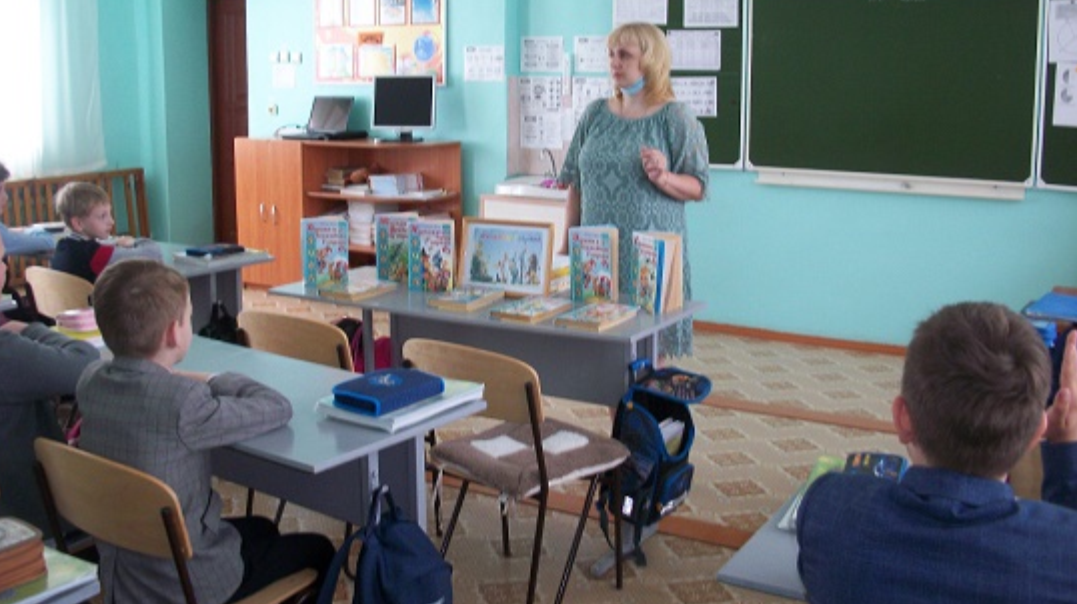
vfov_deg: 30.3
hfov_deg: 51.6
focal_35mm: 39
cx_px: 530
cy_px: 228
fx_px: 1113
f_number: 3.1
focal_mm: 6.3
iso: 160
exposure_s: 1/40
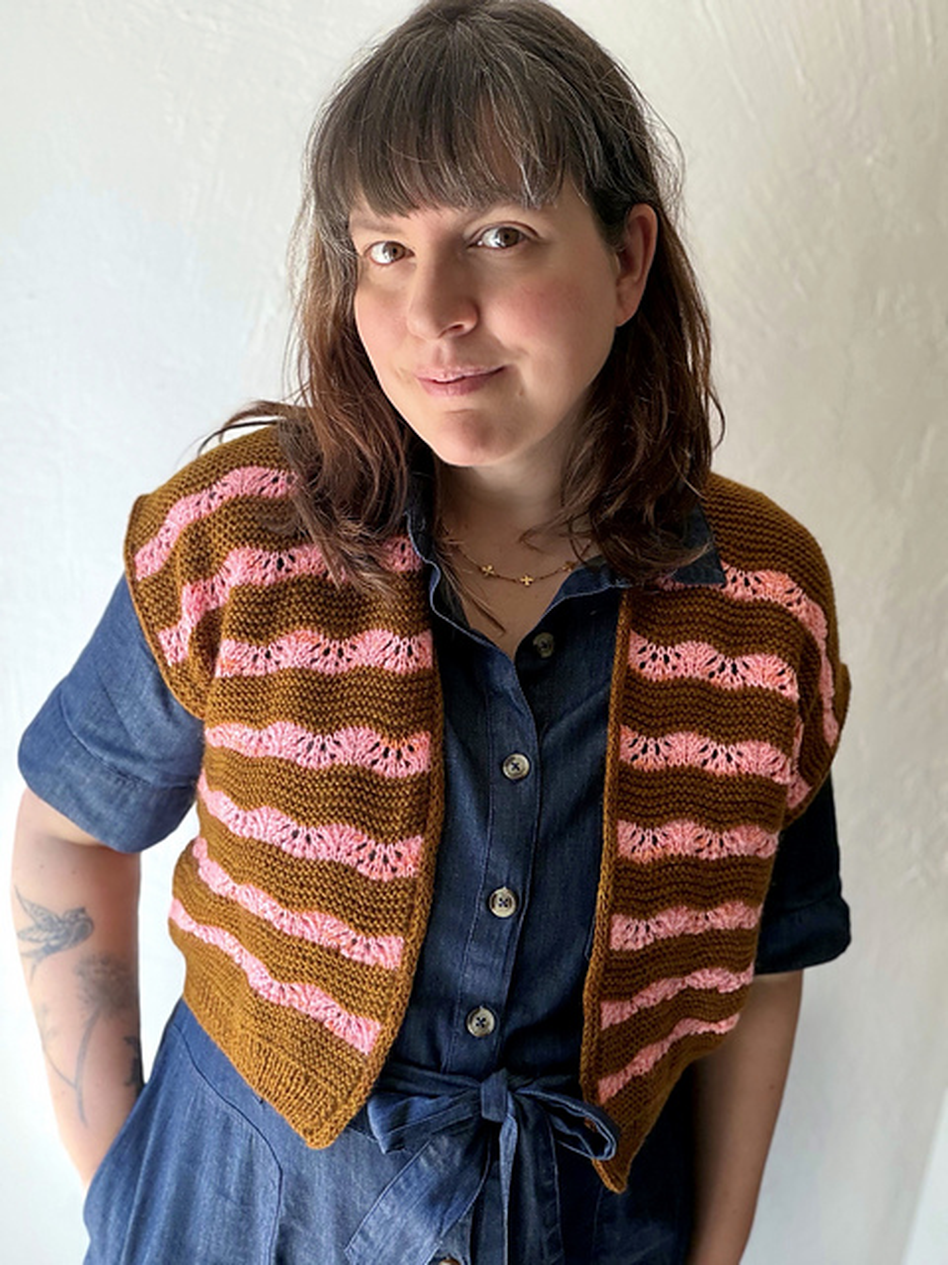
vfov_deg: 60.0
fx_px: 1095
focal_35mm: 30
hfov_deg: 46.8
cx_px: 474
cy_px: 632
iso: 64
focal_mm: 2.71
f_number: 1.9
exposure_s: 1/121
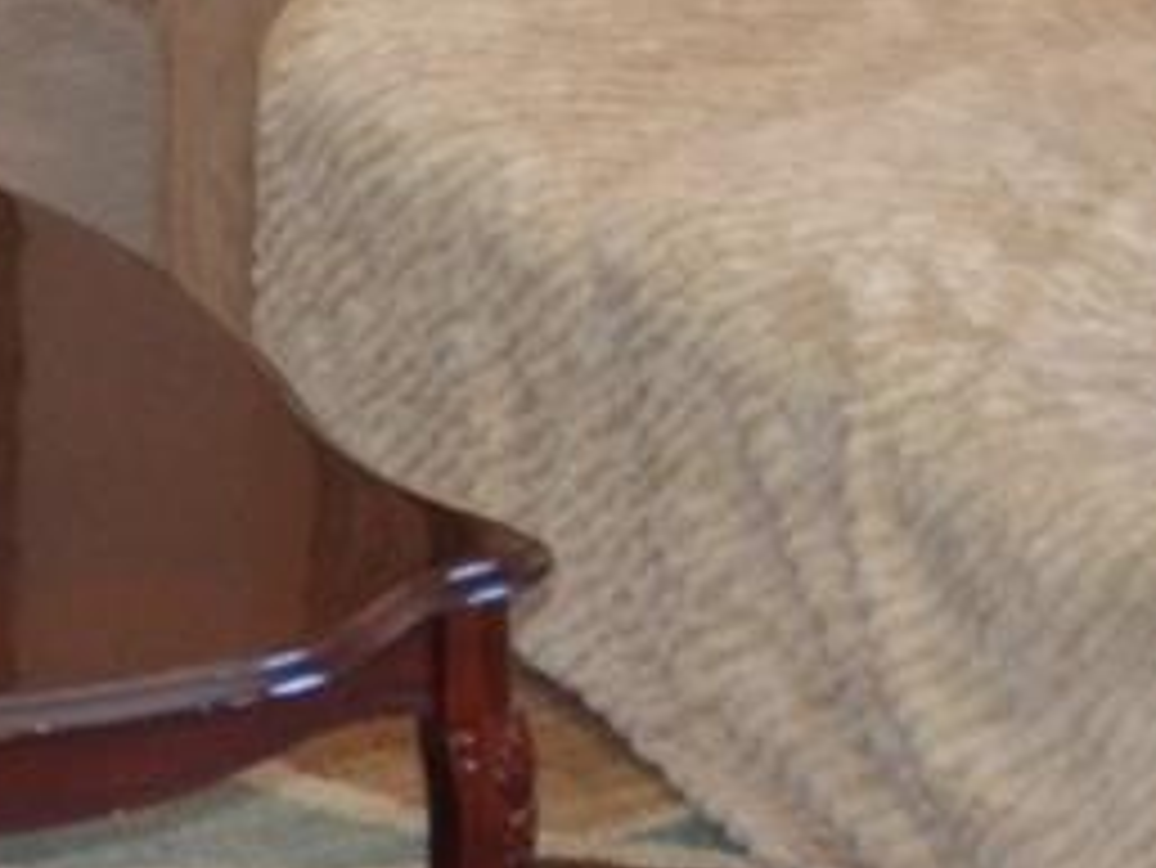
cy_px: -594
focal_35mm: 151
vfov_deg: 9.4
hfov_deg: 12.8
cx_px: -225
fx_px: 5045
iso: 800
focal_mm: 18
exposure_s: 1/60
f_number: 4
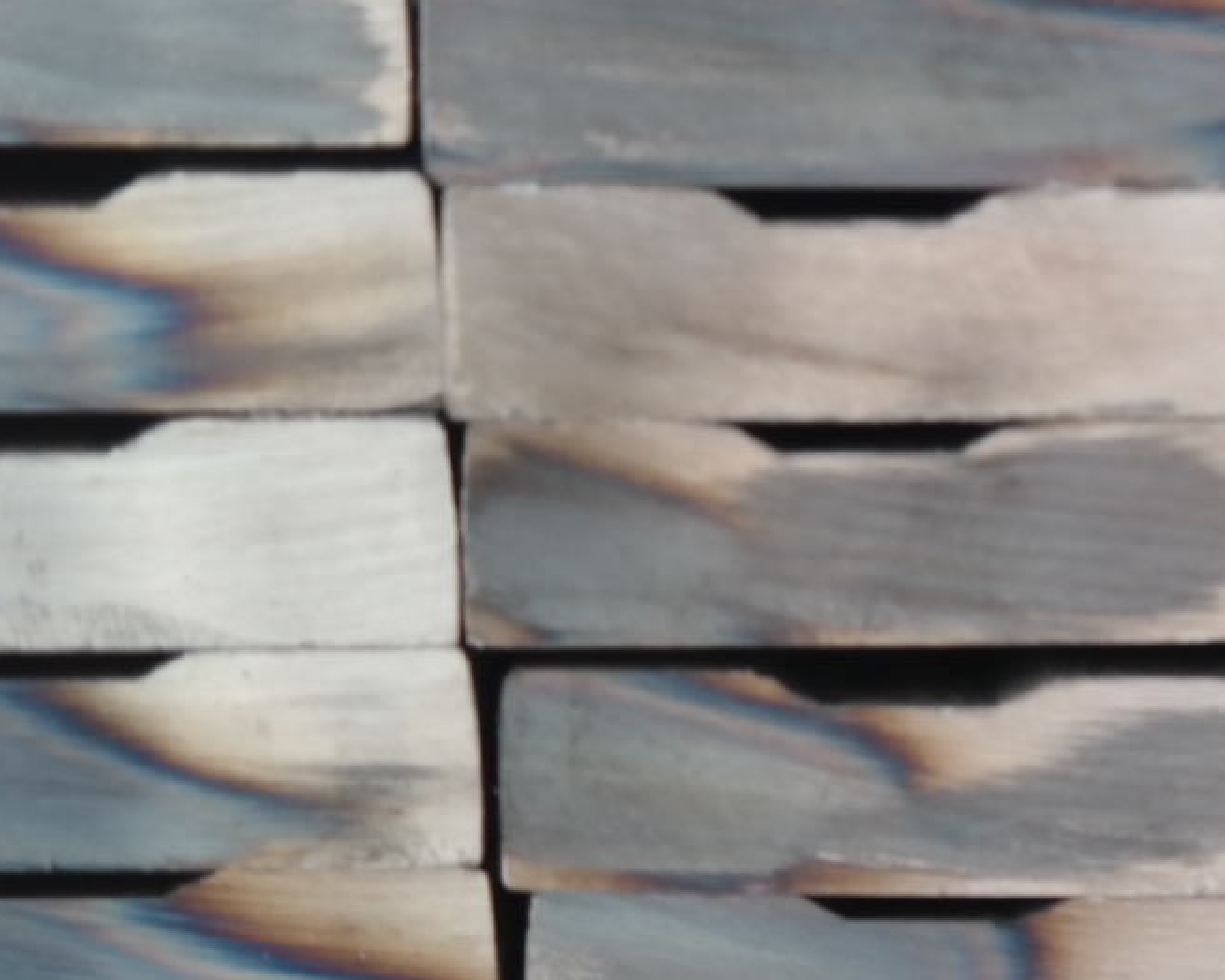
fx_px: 3661
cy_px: 435
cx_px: 1279
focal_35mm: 101
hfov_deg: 18.4
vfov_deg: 15.2
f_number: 4
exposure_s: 1/80
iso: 200
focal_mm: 29
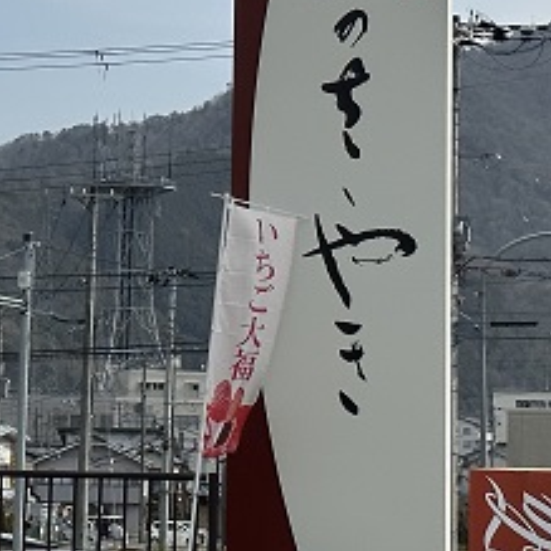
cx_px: 291
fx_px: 2845
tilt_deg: +6.8
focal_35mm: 158
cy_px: 57
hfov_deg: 11.1
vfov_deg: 11.0
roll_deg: -1.0
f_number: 1.78
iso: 64
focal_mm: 6.86
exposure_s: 1/7092
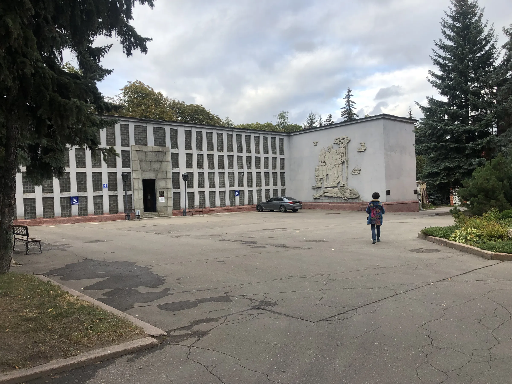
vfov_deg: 49.7
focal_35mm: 28
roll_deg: +3.2
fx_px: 414
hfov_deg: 63.4
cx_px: 256
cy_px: 192
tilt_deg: -0.7
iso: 20
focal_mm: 4
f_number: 1.8
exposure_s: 1/440
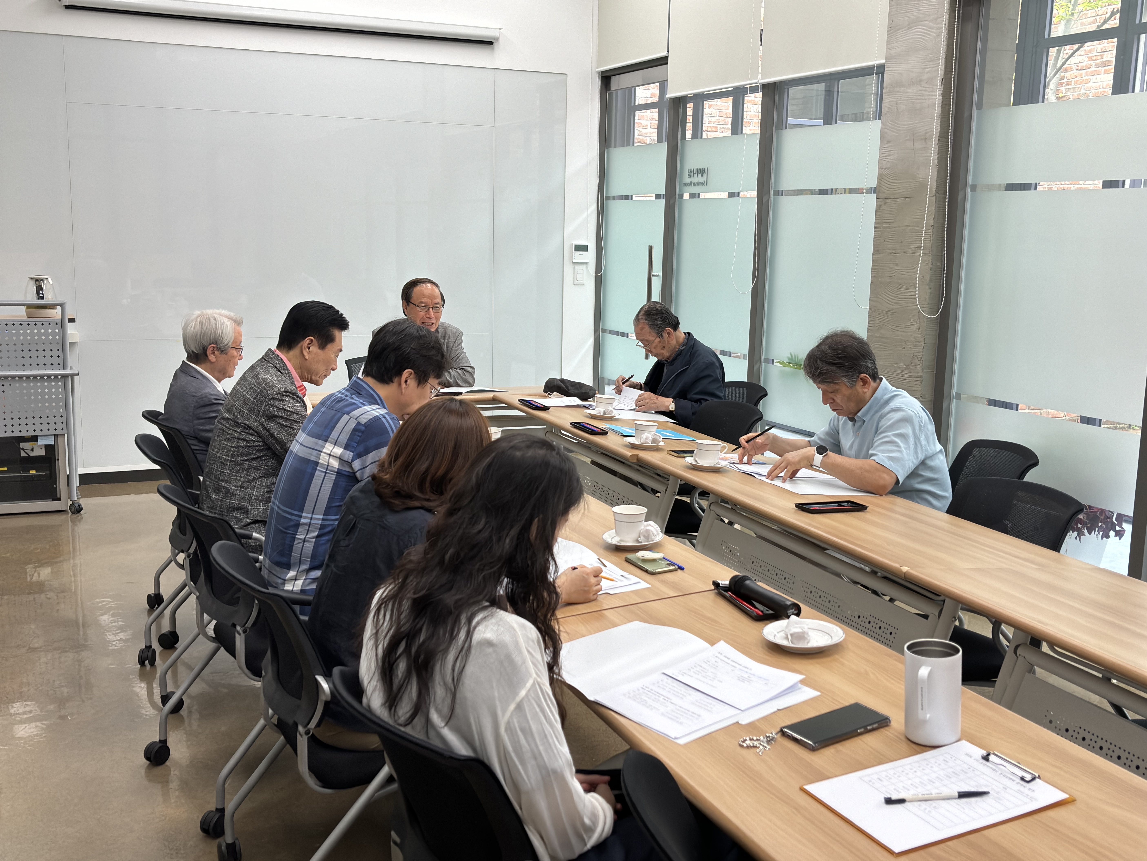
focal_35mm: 37
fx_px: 1226
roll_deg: -2.2
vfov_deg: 38.7
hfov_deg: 50.1
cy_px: 430
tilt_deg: -9.5
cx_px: 574
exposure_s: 1/120
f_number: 1.6
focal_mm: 5.96
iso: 50
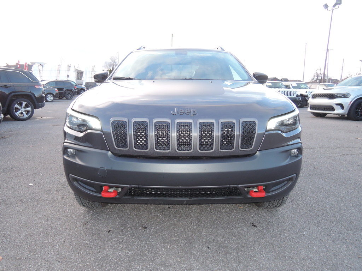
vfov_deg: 56.8
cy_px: 136
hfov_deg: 71.6
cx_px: 181
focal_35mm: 24
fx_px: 251
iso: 280
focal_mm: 5.1
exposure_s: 1/320
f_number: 2.8
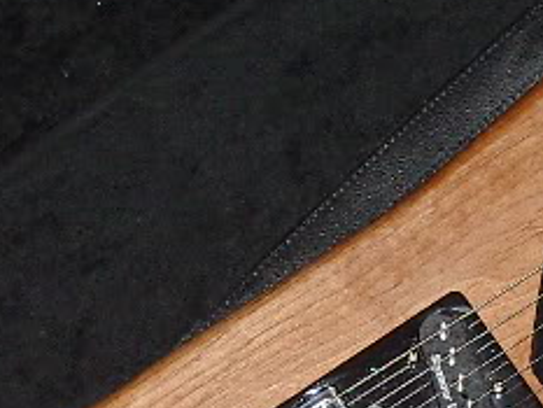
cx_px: 543
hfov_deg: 9.4
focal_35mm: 209
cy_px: 394
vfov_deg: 7.1
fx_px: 3280
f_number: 3.8
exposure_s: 1/80
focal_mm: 11.5
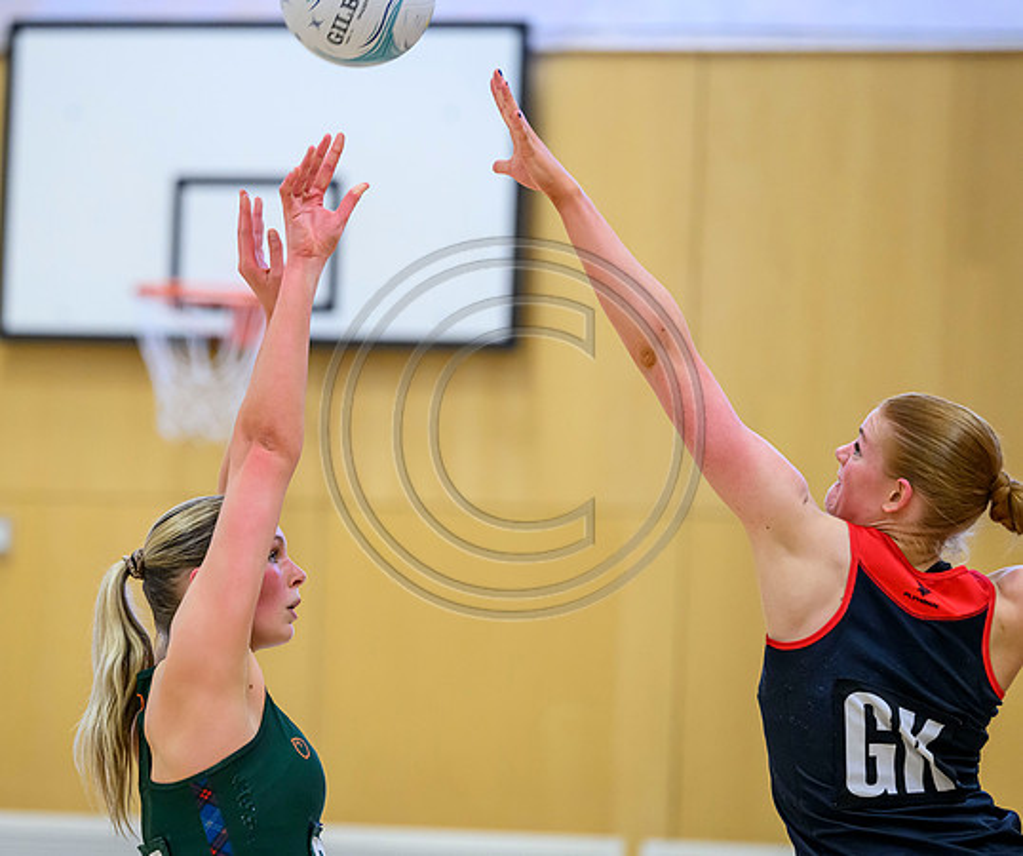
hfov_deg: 9.1
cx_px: 328
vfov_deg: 7.6
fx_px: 6435
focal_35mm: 209
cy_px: 464
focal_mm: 165
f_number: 3.2
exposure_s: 1/1000
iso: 4000
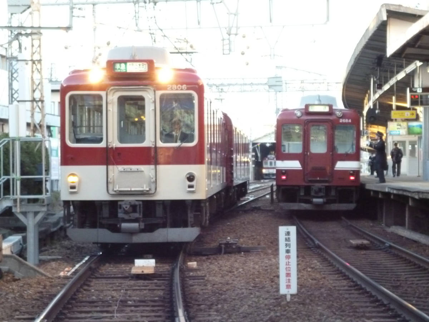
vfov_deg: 13.2
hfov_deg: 17.6
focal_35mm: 112
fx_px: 1388
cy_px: 161
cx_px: 214
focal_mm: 20
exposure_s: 1/40
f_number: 6.5
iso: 800
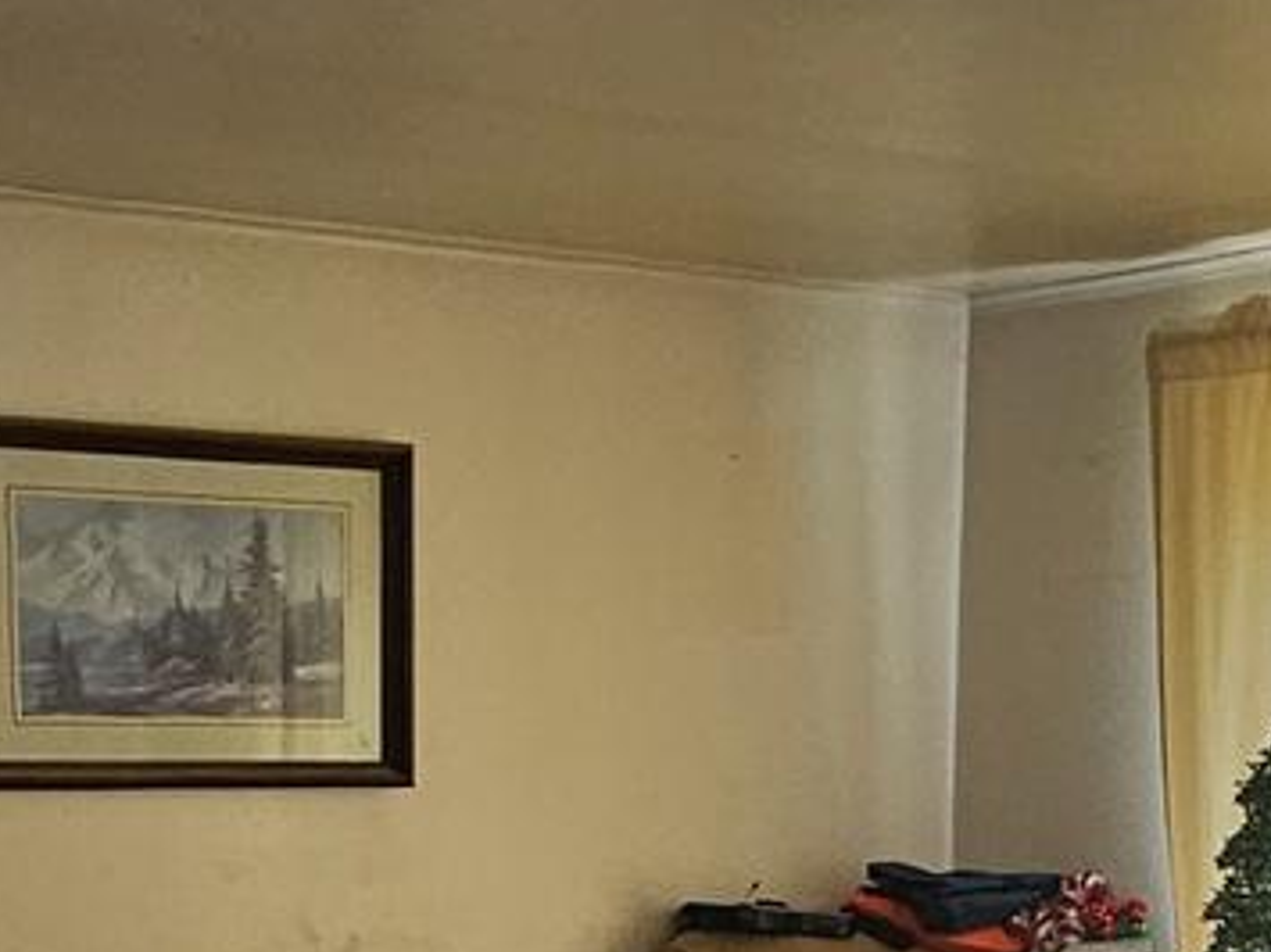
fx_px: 2753
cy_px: 1285
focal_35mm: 75
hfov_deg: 26.0
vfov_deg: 18.1
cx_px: 659
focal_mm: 2.2
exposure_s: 1/60
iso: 125
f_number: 2.2
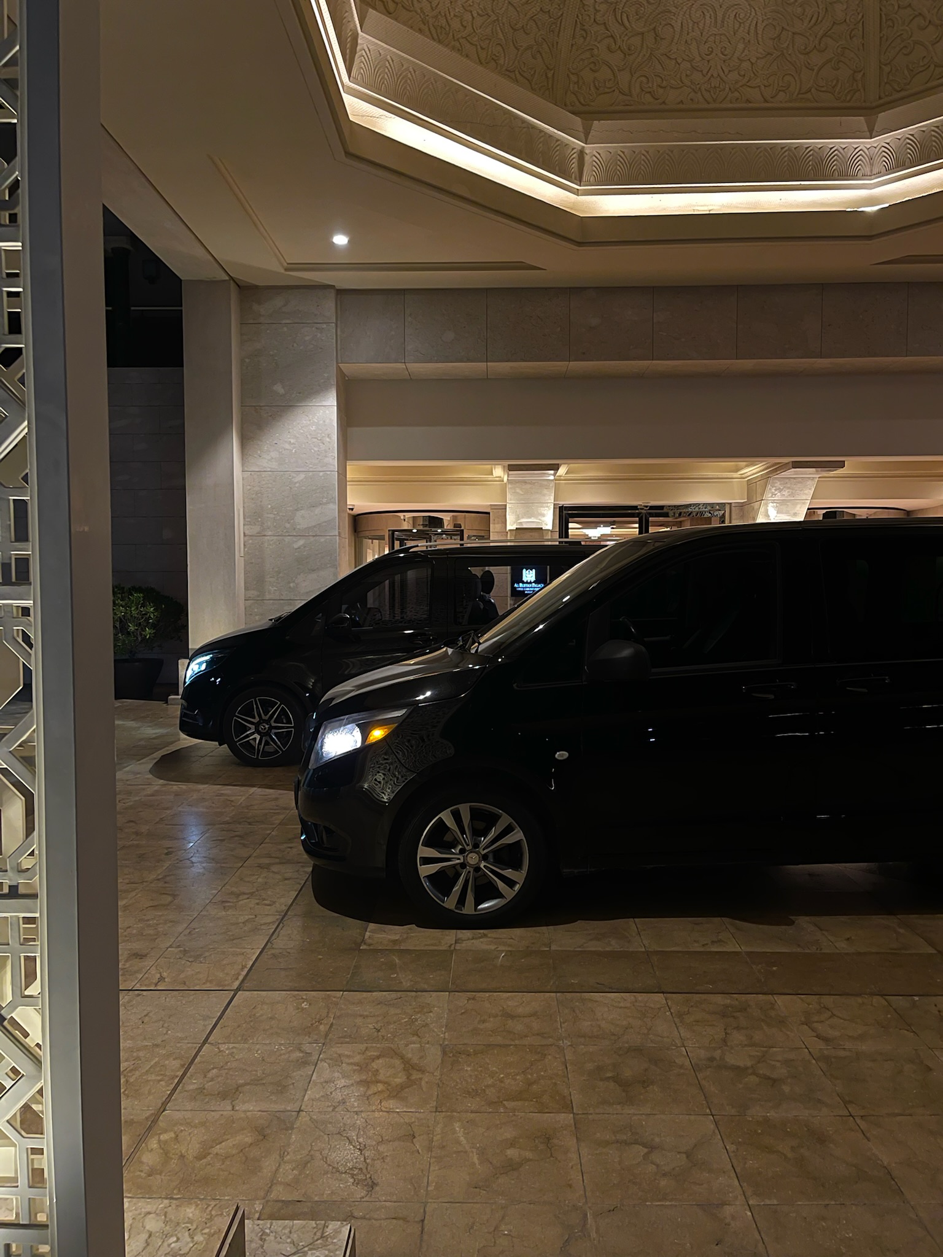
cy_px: 628
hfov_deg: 54.9
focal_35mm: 25
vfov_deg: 69.4
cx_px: 472
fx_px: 908
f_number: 1.6
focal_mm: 5.1
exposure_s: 1/33
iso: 1600
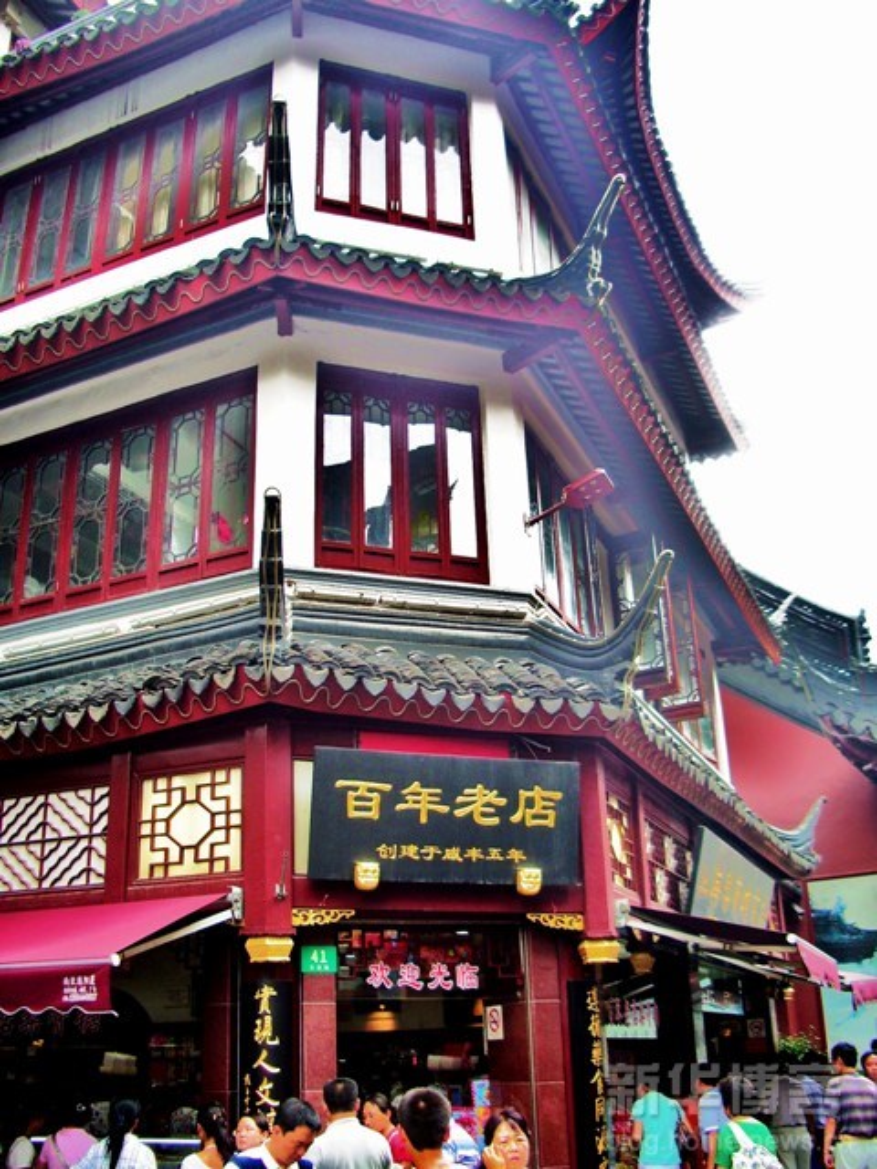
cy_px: 584
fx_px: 1182
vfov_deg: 52.6
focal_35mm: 35
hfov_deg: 40.7
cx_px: 438
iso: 50
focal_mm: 5.8
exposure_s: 1/80
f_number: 2.6
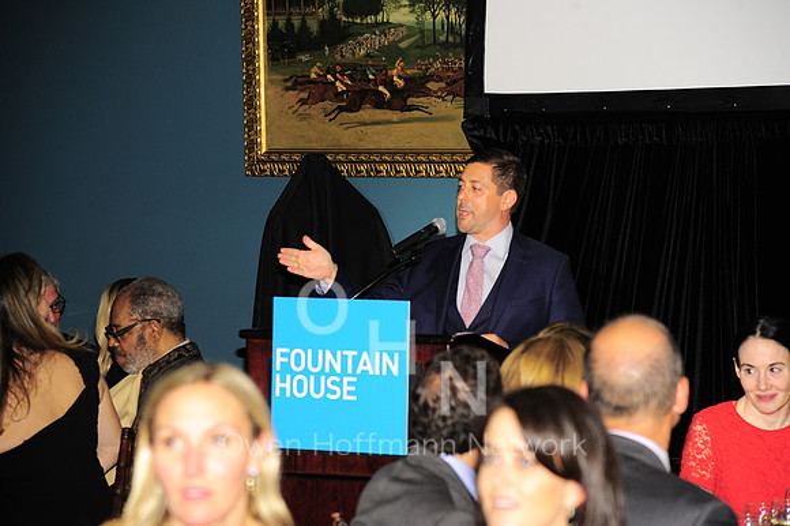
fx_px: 2632
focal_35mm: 120
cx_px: 395
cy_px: 263
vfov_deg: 11.4
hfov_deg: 17.1
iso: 1600
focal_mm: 120
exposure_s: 1/60
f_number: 5.6
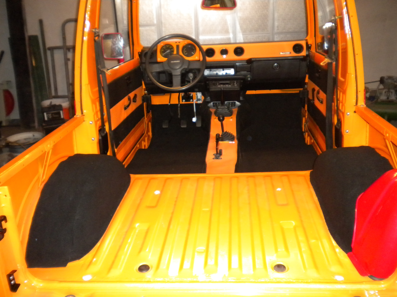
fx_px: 401
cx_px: 198
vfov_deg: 40.7
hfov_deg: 52.6
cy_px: 148
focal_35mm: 35
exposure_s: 1/30
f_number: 3.1
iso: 400
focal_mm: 6.3
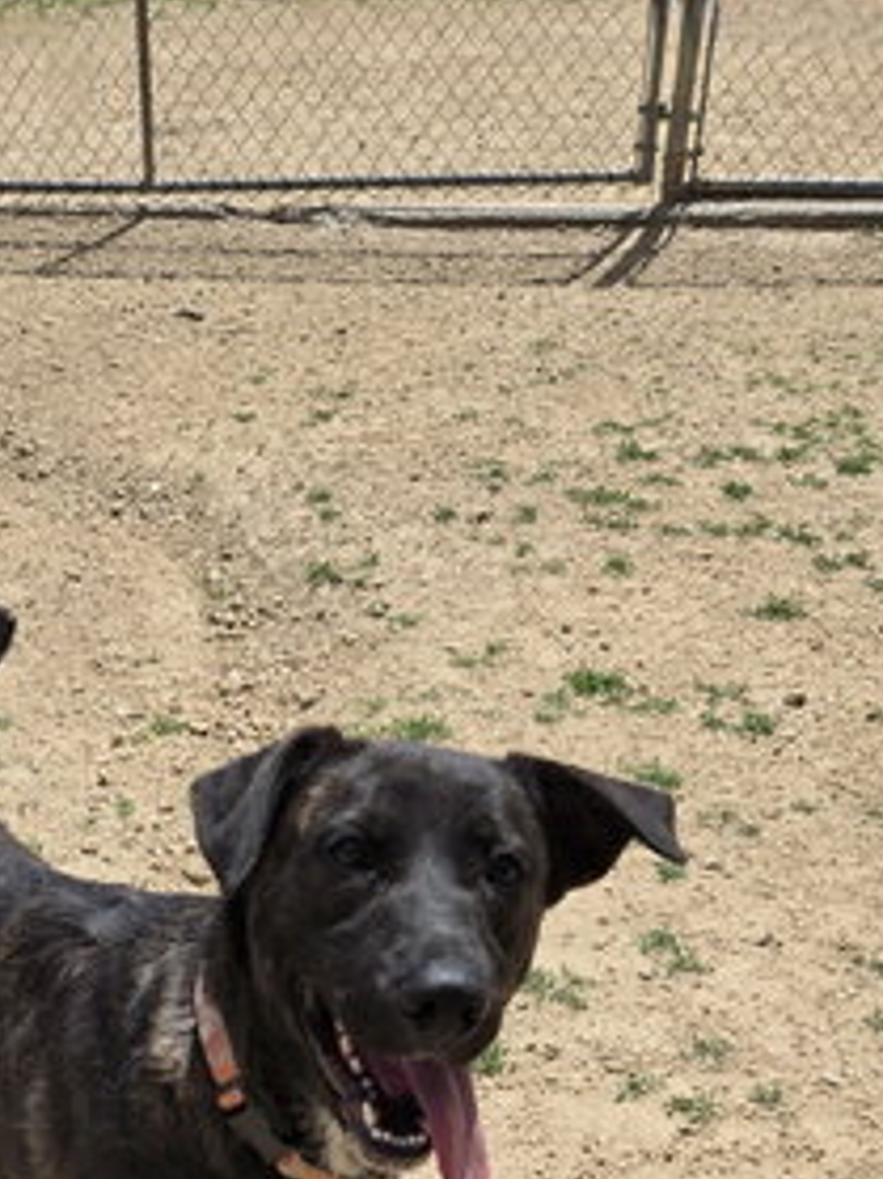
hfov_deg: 26.2
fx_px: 1872
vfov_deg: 31.5
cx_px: 207
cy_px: 1253
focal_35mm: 55
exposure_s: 1/3333
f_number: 1.8
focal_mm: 5.4
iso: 25
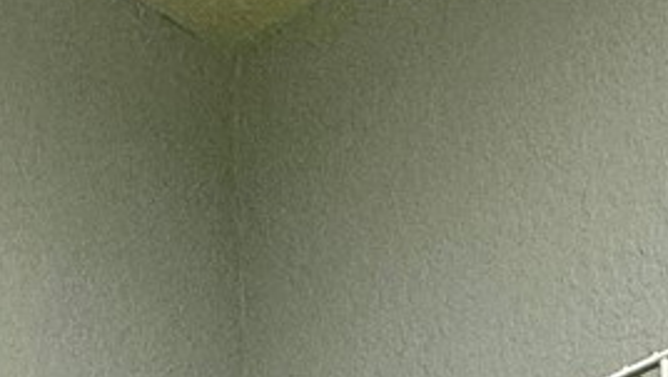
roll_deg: +1.3
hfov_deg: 23.3
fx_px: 1612
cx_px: 209
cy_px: 1261
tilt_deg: -1.6
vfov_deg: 9.3
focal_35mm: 91
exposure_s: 1/120
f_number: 2.2
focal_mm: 2.22
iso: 125
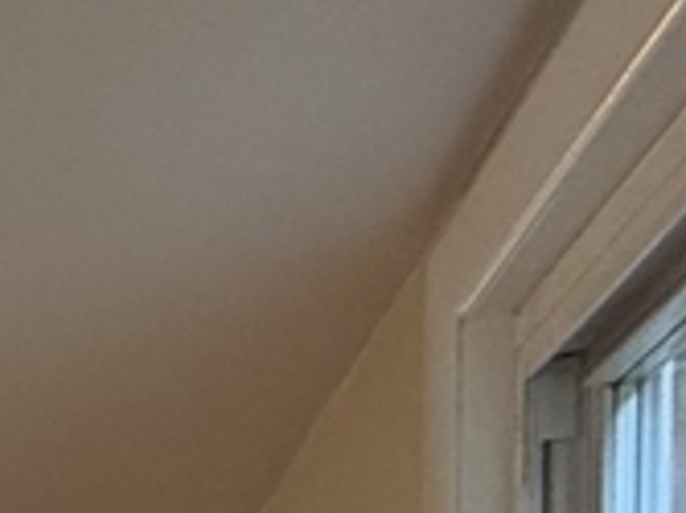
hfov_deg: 16.2
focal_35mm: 86
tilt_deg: -2.1
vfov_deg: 14.5
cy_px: 993
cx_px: -768
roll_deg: +0.6
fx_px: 1703
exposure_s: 1/120
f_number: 2.2
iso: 320
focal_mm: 2.22
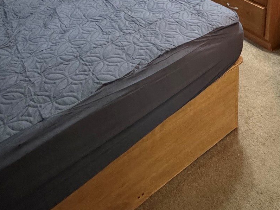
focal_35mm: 36
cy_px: -54
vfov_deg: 31.7
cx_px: 188
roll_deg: -0.8
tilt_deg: -16.3
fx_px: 291
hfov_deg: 50.4
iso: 640
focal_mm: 2.22
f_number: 2.2
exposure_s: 1/60
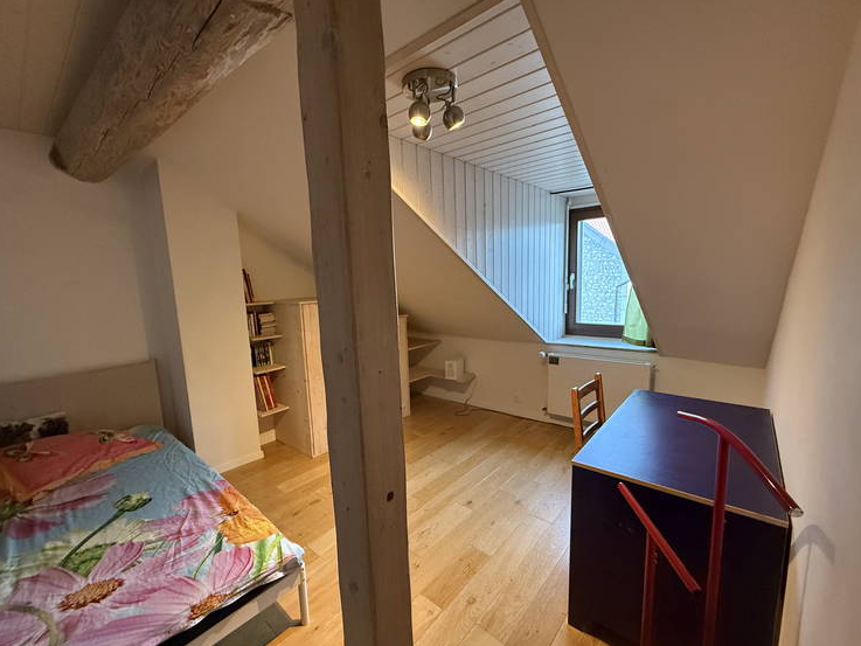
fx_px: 373
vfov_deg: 81.7
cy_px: 332
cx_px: 429
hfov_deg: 98.2
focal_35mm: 15
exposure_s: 1/100
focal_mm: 2.22
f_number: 2.2
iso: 640
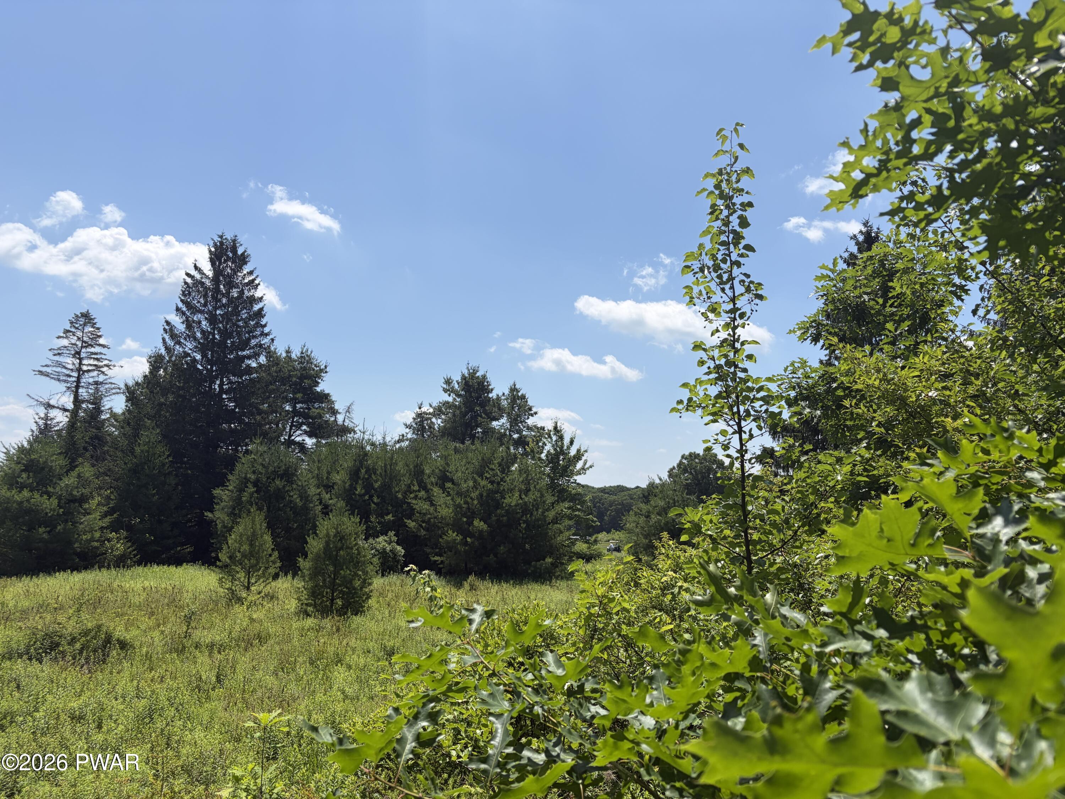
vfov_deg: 53.1
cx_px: 532
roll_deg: -2.0
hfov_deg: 67.3
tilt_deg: +6.5
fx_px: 800
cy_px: 400
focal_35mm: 26
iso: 50
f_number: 1.6
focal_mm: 5.96
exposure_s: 1/4950
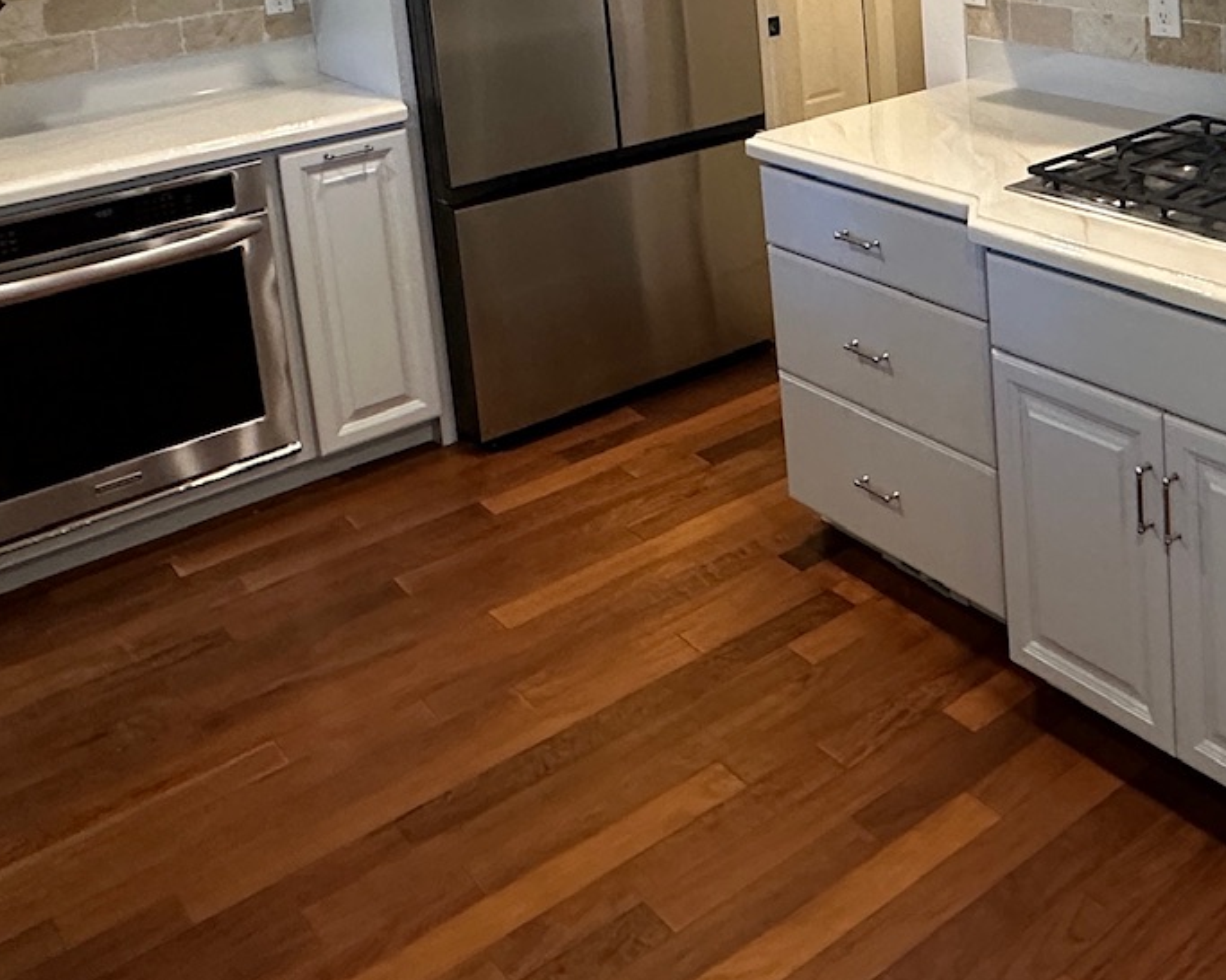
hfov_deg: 42.8
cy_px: -13
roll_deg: +4.1
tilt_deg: -9.1
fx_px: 1487
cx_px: 976
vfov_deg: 33.2
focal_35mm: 41
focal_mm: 2.22
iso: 250
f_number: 2.2
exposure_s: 1/60
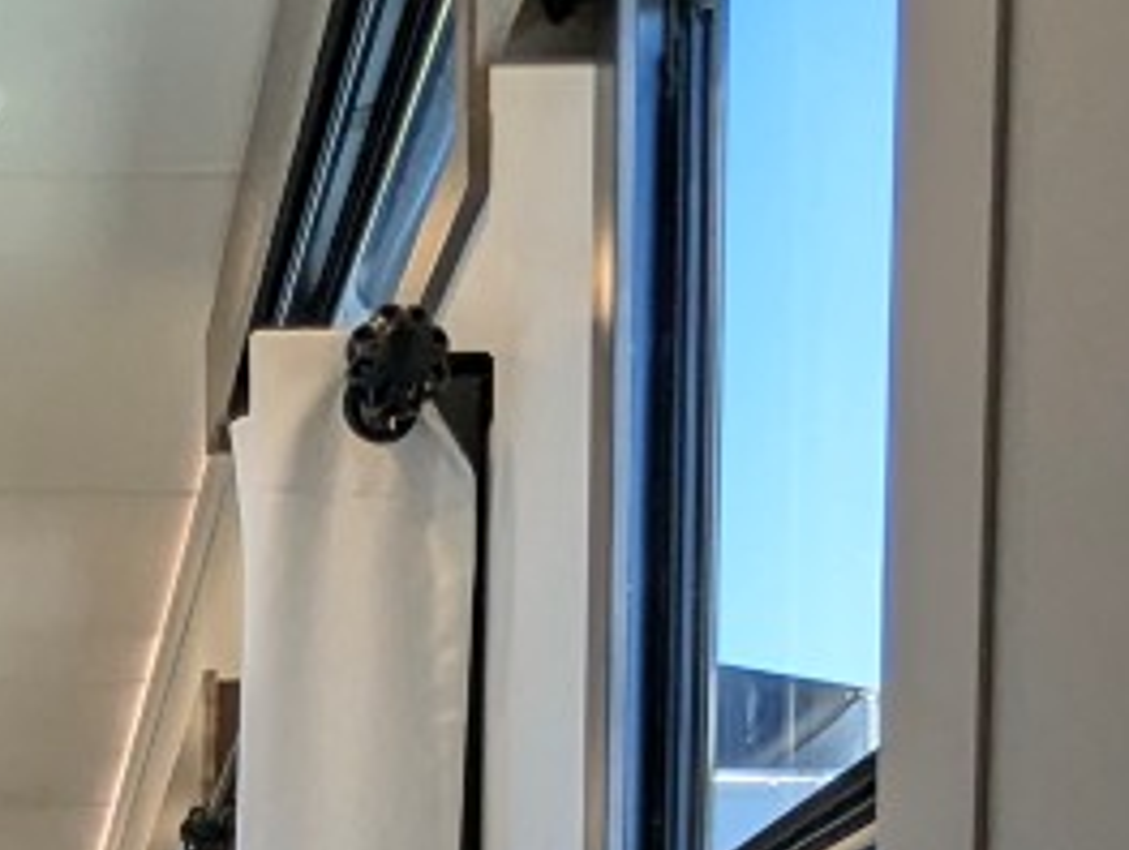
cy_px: 1631
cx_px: -54
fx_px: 2776
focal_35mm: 85
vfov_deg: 14.7
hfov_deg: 22.0
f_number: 2.2
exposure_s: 1/167
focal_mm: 2.35
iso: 152
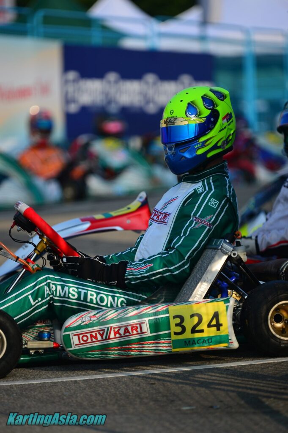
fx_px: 3606
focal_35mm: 300
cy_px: 216
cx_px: 144
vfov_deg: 6.9
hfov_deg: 4.6
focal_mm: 300
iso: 125
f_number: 4.5
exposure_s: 1/1000
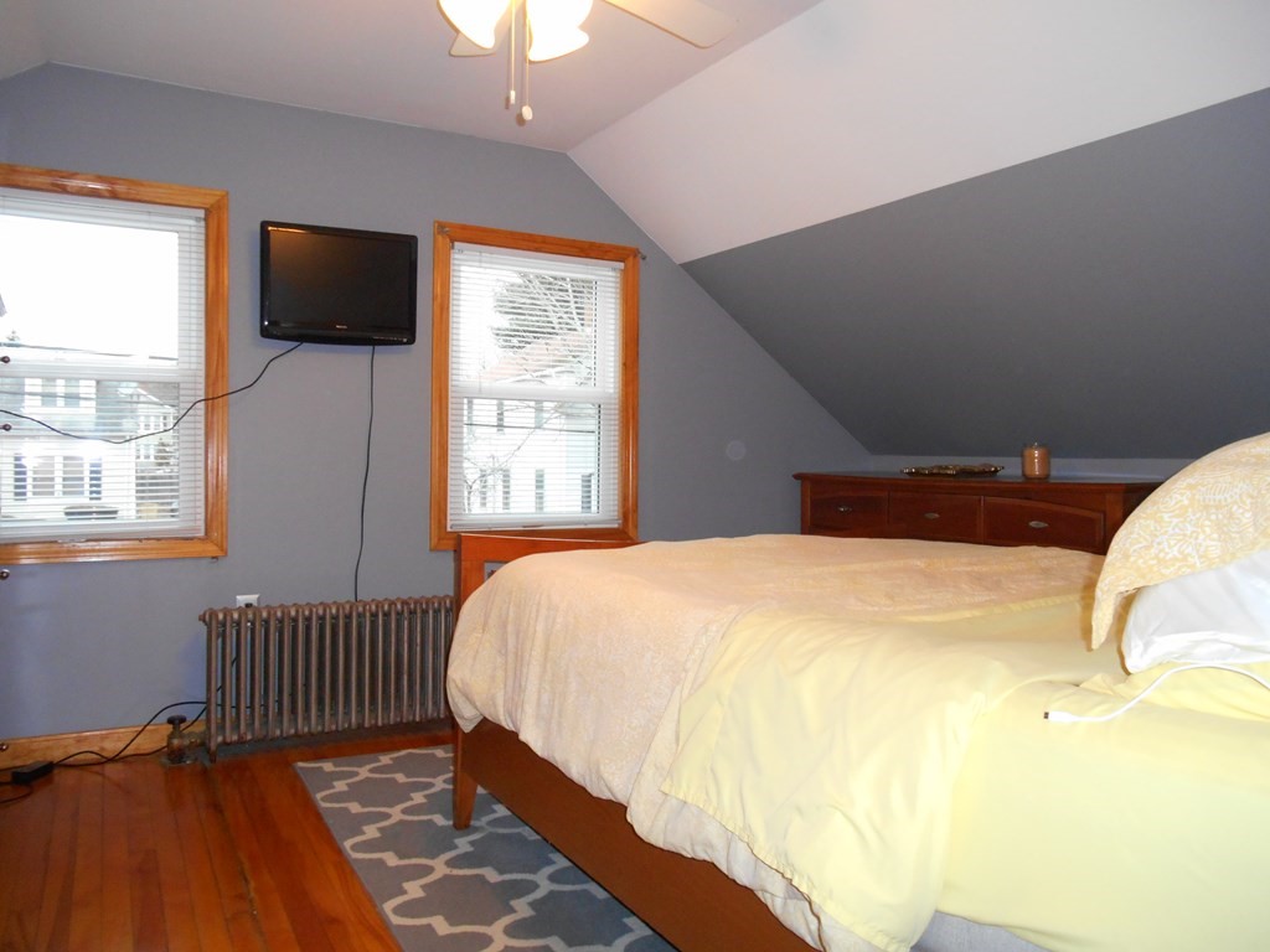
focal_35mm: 26
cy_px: 476
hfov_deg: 67.3
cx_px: 635
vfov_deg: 53.1
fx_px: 954
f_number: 3.4
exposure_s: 1/25
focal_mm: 4.7
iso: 320
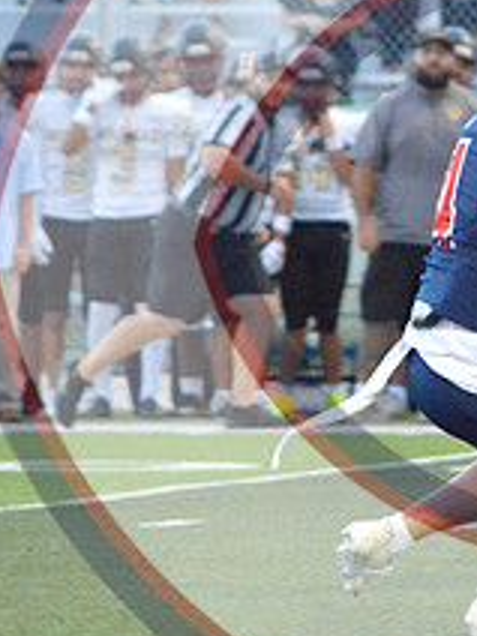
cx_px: 600
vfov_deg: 3.1
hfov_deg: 2.3
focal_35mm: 648
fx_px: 11911
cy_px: 243
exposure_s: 1/500
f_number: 5
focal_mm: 165
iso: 6400
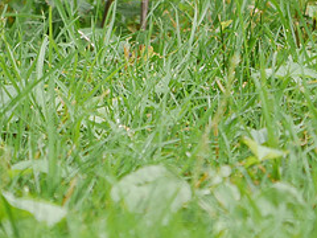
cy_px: -32
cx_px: 201
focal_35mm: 1448
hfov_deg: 1.4
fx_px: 13260
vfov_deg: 1.0
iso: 1250
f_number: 5.6
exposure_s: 1/320
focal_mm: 300
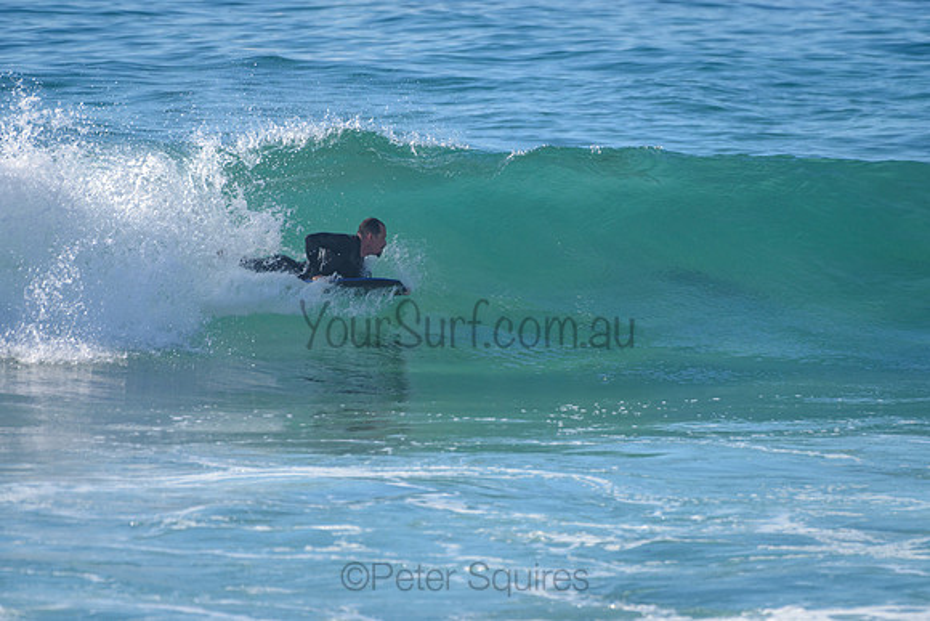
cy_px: 284
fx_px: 15834
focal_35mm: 613
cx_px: 538
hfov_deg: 3.4
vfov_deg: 2.2
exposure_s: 1/2000
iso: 160
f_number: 5.6
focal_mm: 500
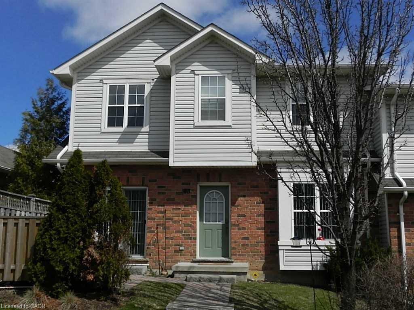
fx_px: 443
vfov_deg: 38.7
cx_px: 207
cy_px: 155
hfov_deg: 50.1
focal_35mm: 37
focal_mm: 6.6
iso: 160
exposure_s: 1/685
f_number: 8
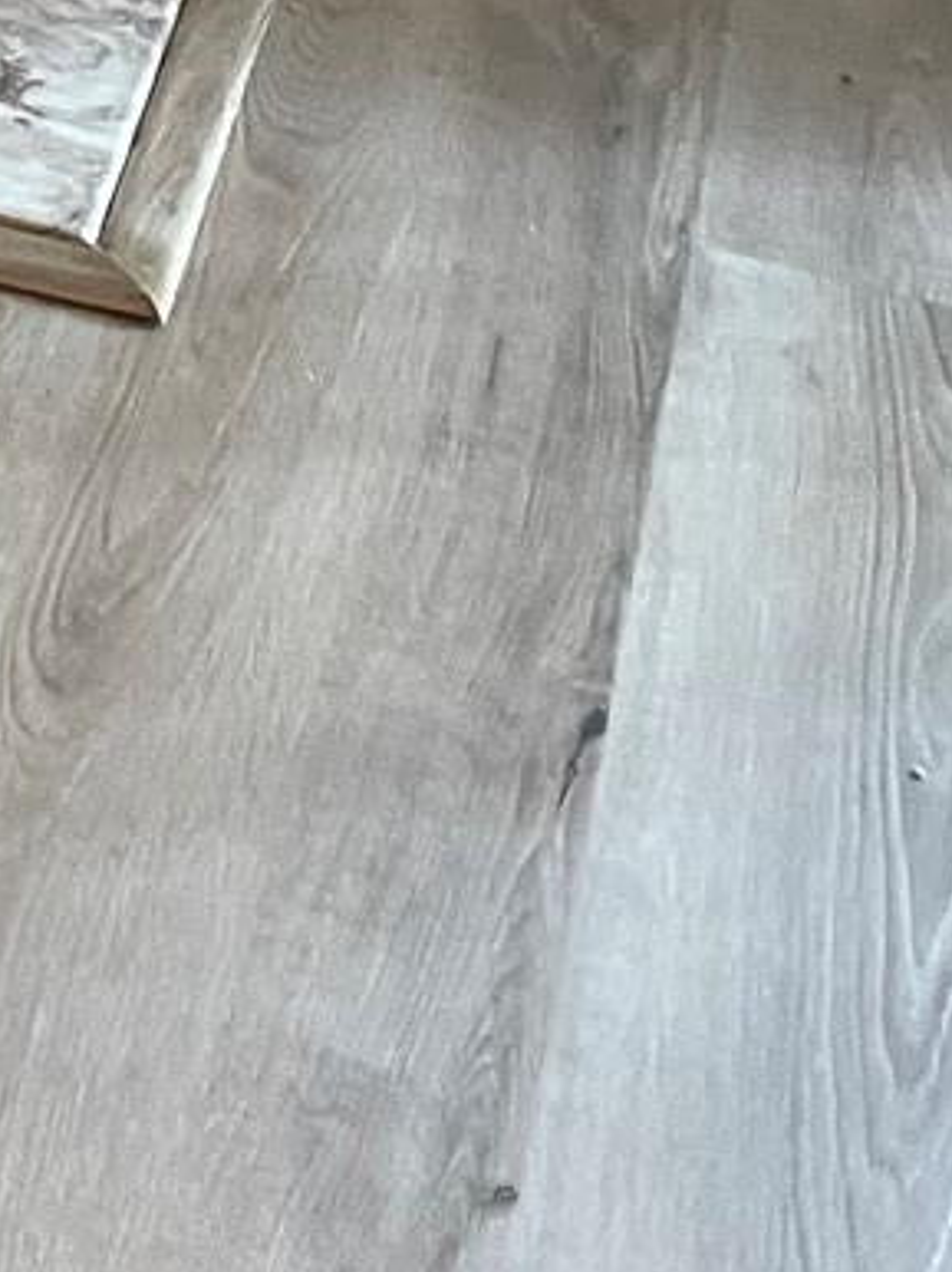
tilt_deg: -14.0
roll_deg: +1.3
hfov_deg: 9.8
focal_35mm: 138
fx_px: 5066
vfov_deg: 12.0
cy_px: -1615
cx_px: -1087
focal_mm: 4.2
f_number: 1.6
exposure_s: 1/60
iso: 200
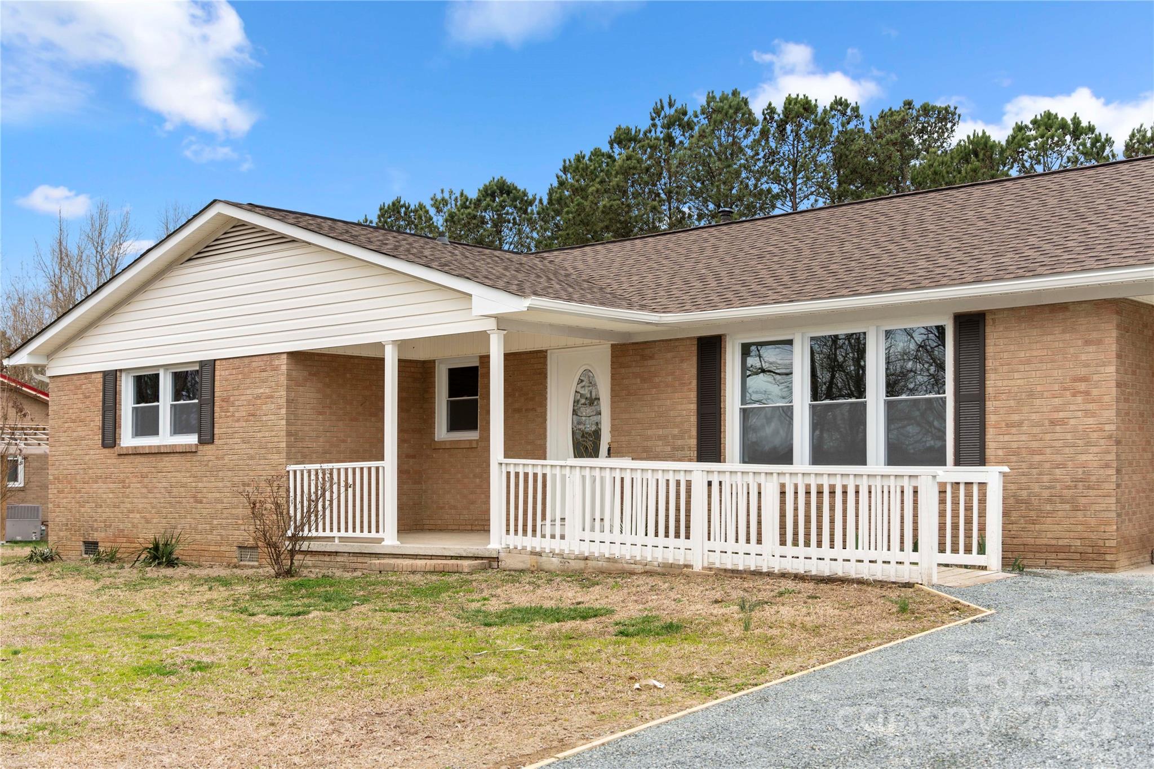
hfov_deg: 47.4
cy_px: 384
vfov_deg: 32.6
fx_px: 1314
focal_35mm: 41
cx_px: 577
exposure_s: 1/100
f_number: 5
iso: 100
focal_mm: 41
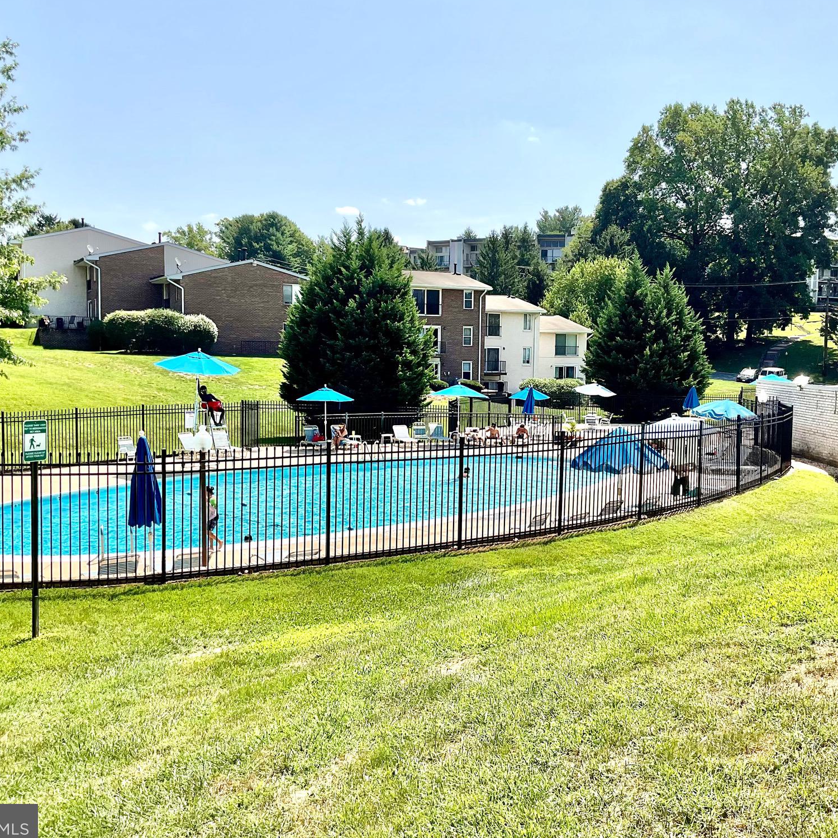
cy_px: 421
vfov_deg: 47.2
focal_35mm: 35
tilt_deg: -5.6
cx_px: 470
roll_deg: -1.9
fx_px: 959
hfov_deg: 47.1
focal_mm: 3
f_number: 1.8
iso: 16
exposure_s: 1/2320
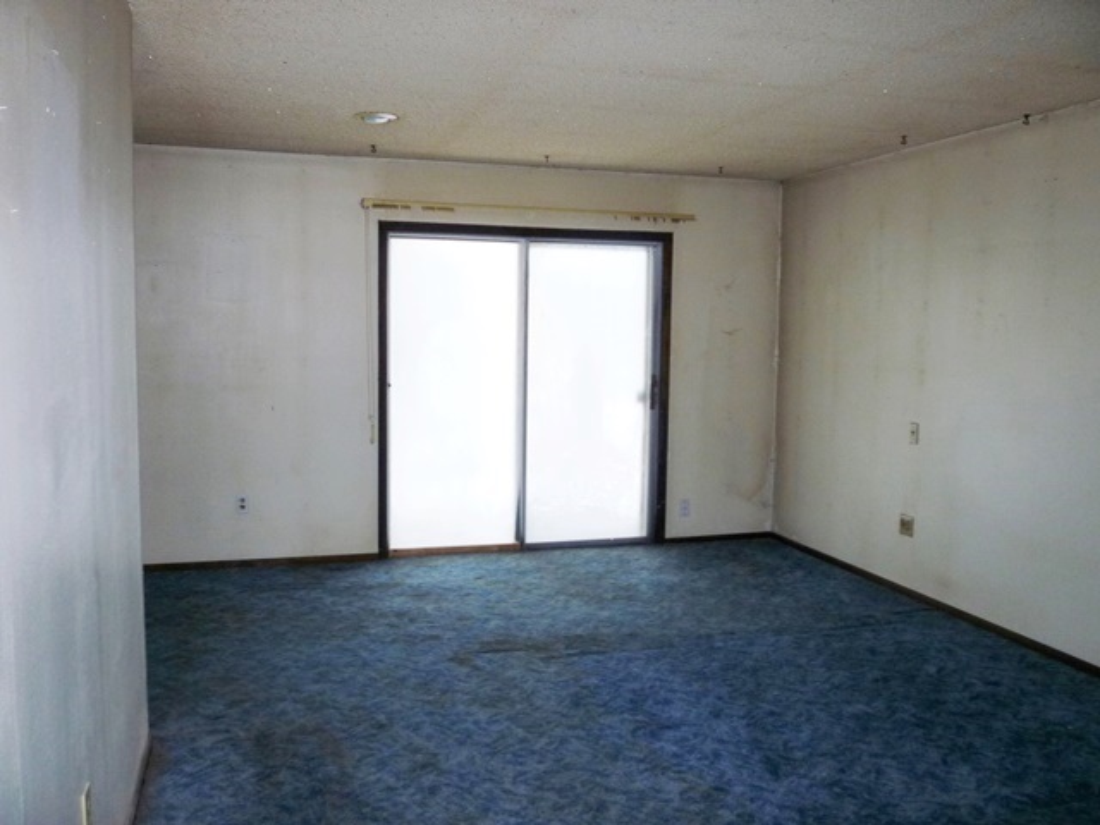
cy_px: 412
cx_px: 550
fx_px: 922
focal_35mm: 29
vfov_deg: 48.2
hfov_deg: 61.7
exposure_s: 1/30
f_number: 3.3
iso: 125
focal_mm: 5.2
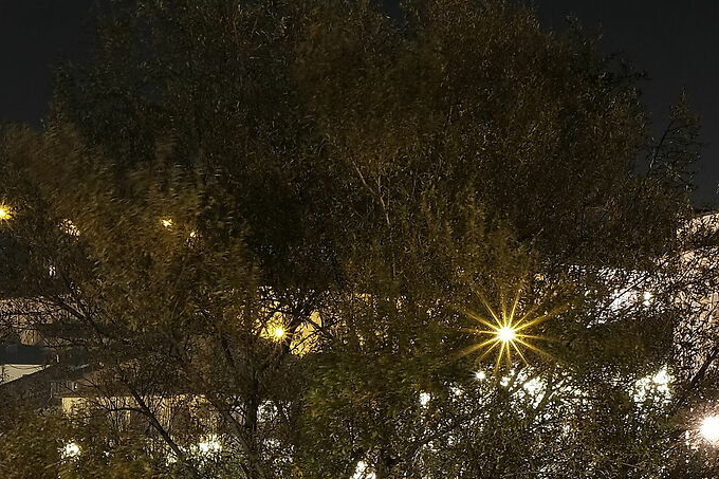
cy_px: 585
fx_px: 3734
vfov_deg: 7.3
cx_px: -209
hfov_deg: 10.8
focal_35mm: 187
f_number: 11
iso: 200
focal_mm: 35
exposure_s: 30
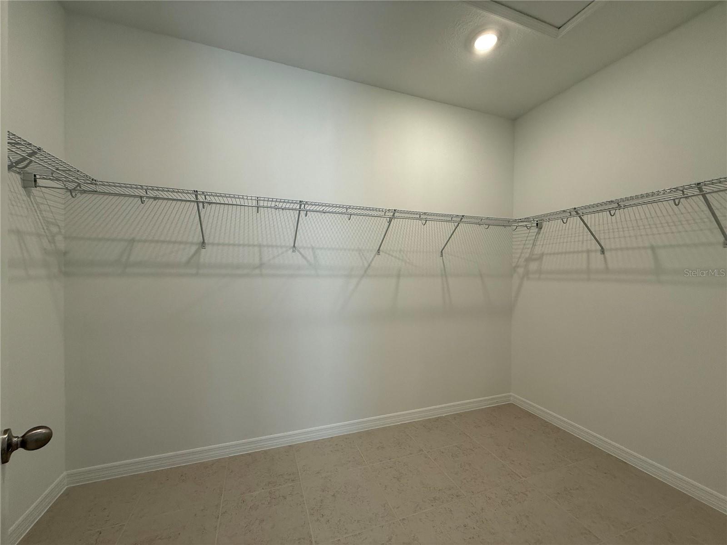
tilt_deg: +0.3
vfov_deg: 85.7
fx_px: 294
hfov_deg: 102.1
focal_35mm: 14
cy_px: 272
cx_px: 364
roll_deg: -0.2
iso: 160
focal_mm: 2.22
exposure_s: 1/120
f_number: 2.2
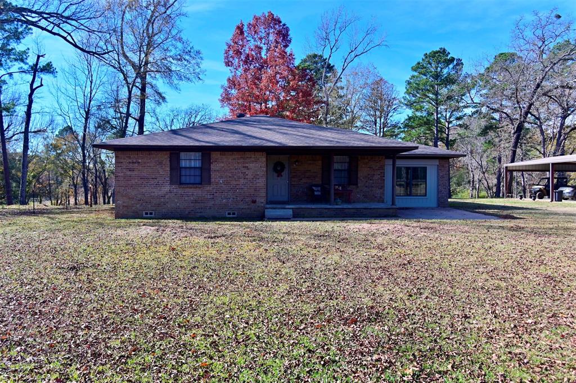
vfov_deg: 46.3
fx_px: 448
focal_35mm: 28
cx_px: 288
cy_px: 192
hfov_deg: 65.5
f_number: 5.6
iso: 400
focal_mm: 28
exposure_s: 1/1000
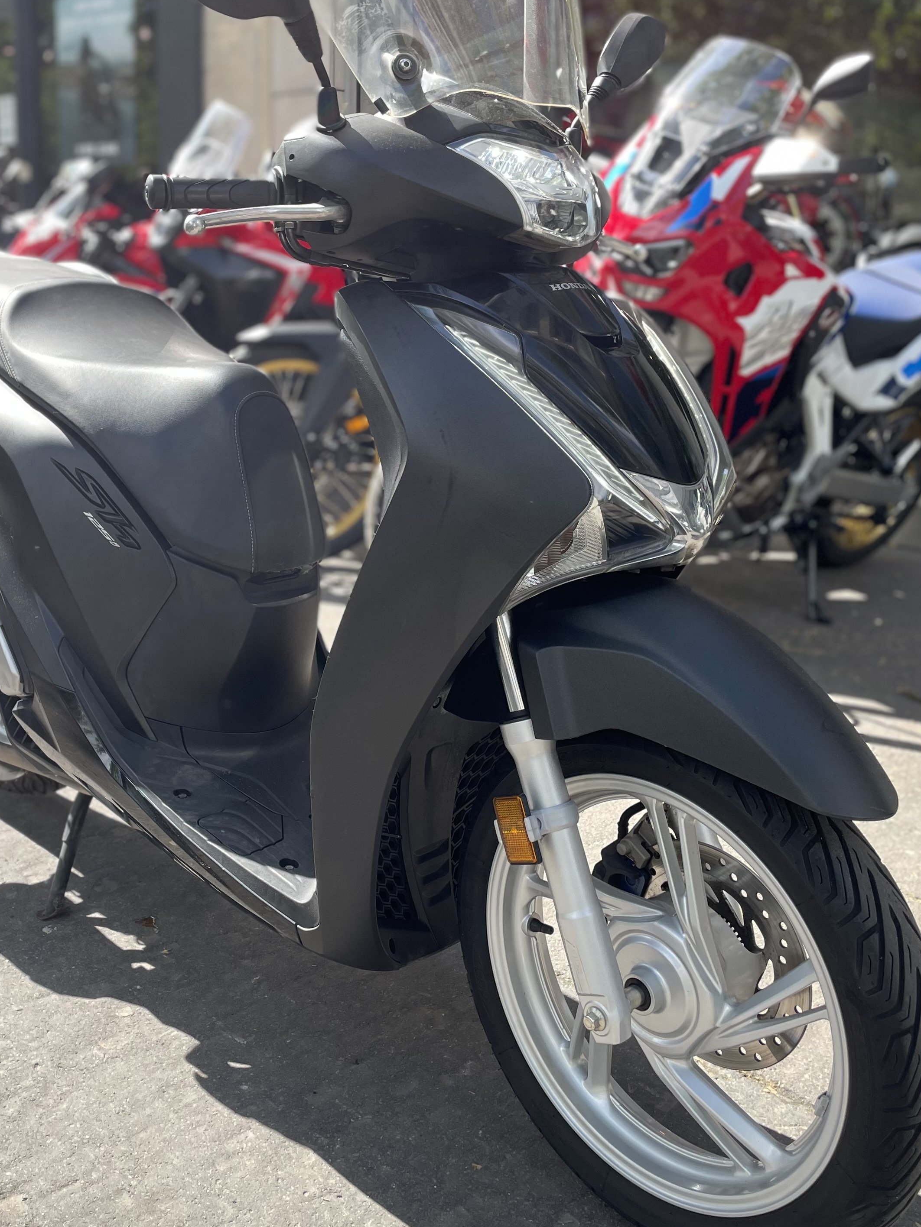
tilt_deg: -8.3
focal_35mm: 37
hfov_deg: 38.5
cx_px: 368
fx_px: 1312
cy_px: 501
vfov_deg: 49.9
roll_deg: -0.9
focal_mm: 4.2
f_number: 1.6
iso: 50
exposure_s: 1/461
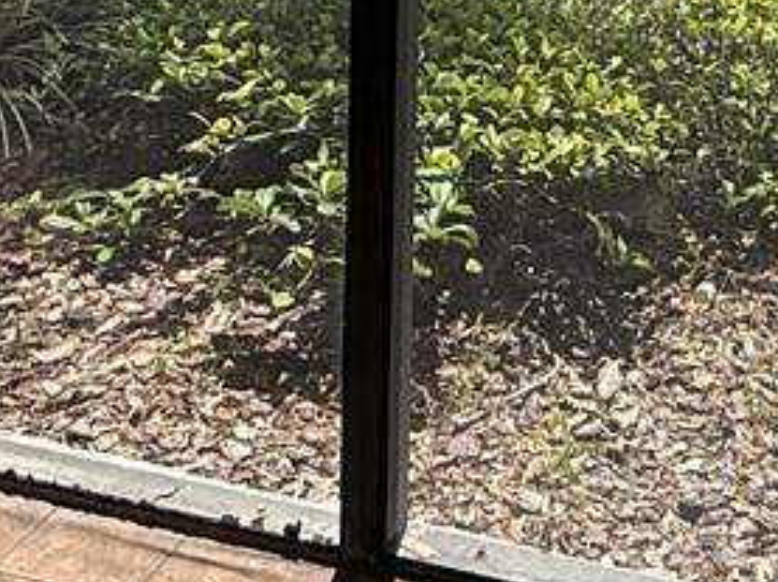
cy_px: -551
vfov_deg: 15.1
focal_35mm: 81
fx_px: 1818
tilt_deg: +0.1
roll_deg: -3.1
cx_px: 711
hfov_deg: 23.5
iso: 64
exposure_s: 1/1431
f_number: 2.2
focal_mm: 2.22
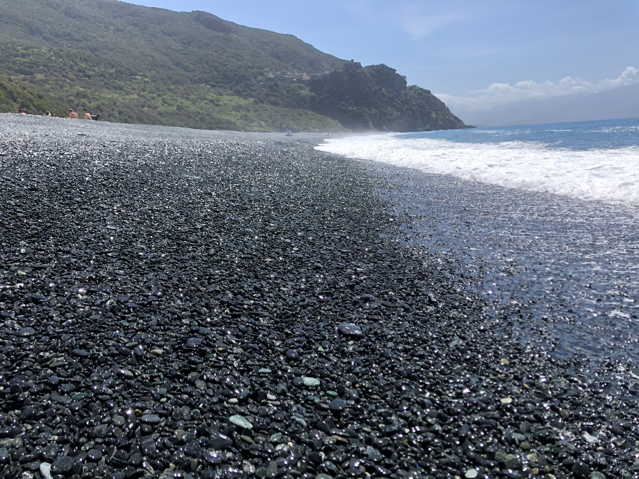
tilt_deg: -11.1
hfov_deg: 63.4
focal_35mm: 28
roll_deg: +4.5
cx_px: 320
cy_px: 240
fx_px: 517
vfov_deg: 49.7
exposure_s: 1/2114
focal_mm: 4
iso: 20
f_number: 1.8
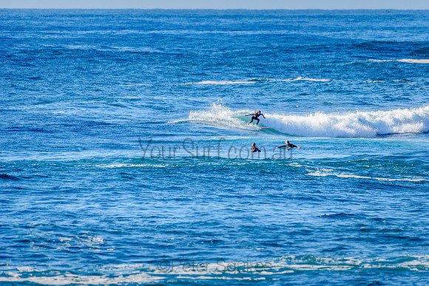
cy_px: 122
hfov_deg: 3.4
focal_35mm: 613
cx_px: 263
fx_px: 7309
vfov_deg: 2.2
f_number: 5.6
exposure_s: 1/2000
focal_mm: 500
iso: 280
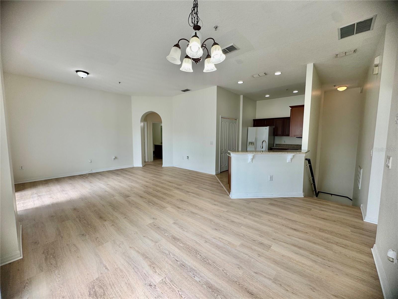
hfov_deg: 102.1
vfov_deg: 85.7
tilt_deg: -6.3
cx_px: 199
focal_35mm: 14
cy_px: 150
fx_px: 161
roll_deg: +0.0
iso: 50
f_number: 2.2
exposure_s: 1/120
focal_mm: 2.22
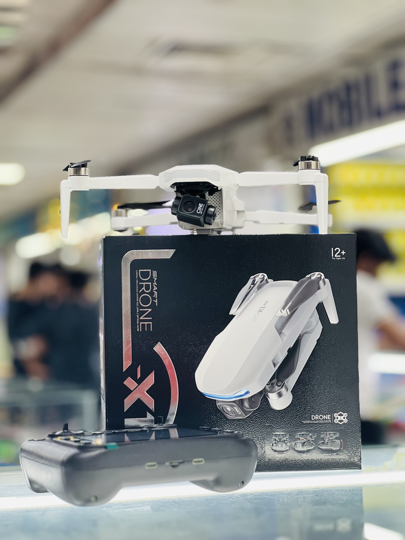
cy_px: 270
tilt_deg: +3.8
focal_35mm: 77
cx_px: 202
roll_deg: +1.8
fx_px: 1201
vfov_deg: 25.3
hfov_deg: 19.1
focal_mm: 9
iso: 160
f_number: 2.8
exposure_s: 1/100
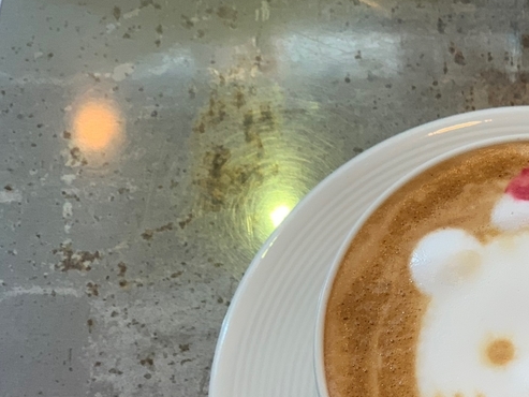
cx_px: 530
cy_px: 372
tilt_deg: -73.6
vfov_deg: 13.6
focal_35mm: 108
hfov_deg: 17.8
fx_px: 1651
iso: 125
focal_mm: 6
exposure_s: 1/50
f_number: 2.4
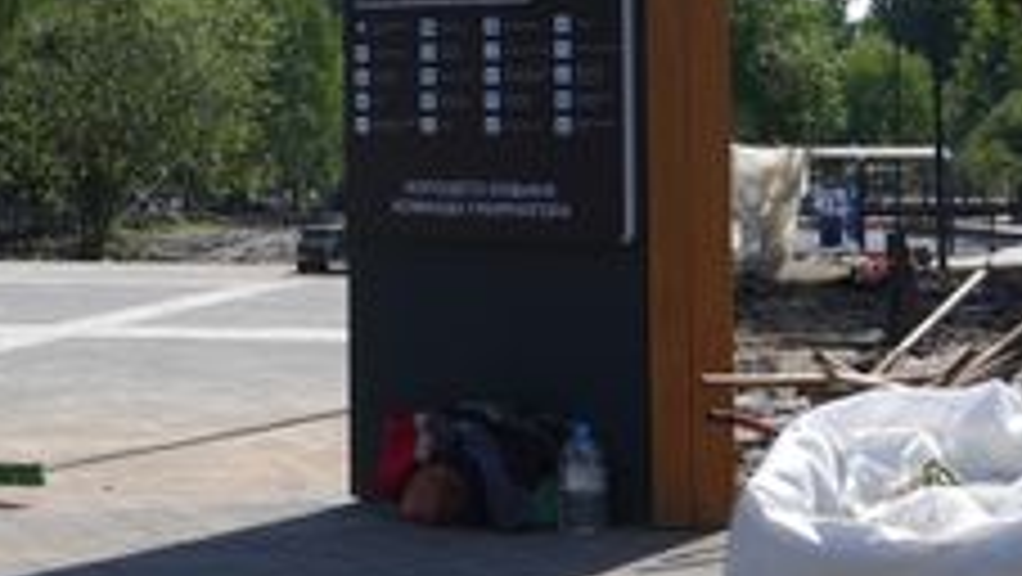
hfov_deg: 23.3
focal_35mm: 87
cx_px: -29
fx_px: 2359
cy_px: -14
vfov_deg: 13.7
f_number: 10
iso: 80
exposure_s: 1/125
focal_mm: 27
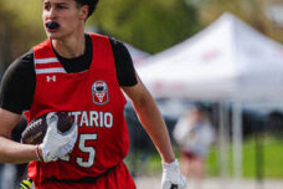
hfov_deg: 3.1
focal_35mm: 675
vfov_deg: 2.0
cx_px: 34
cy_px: 132
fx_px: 5306
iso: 280
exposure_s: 1/6400
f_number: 2.8
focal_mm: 200
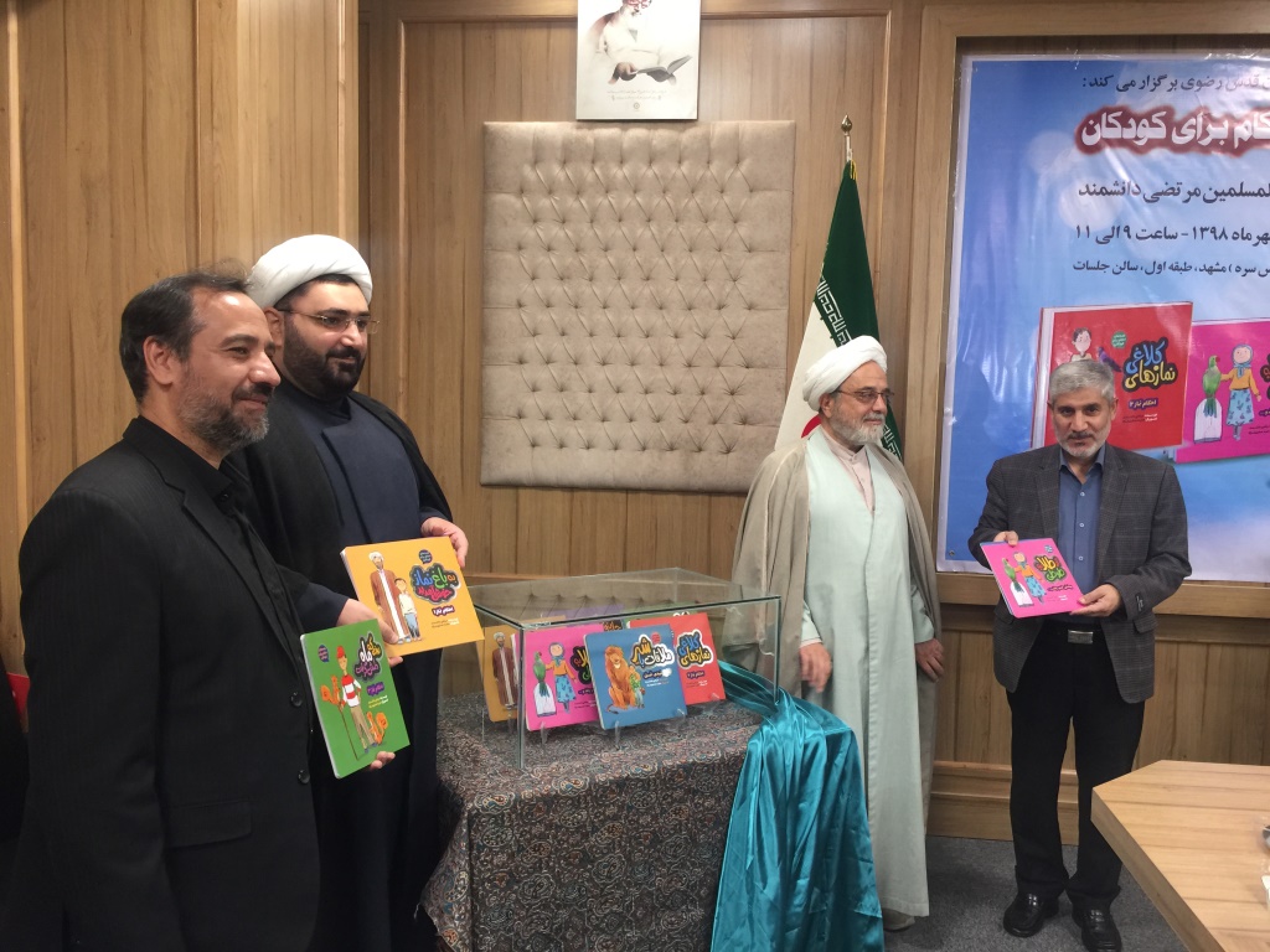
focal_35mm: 29
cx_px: 635
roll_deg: -1.6
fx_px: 1064
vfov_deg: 48.2
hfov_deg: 61.7
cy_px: 476
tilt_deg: -3.9
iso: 64
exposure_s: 1/17
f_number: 2.2
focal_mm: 4.15
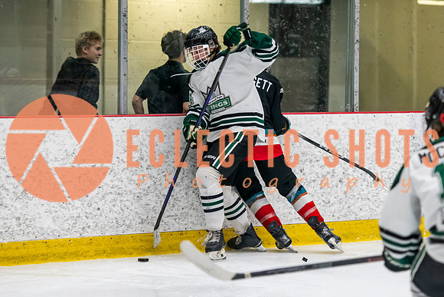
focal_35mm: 185
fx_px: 2283
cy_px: 148
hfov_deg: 11.1
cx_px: 239
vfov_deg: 7.4
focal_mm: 120
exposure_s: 1/640
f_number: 3.2
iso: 2000
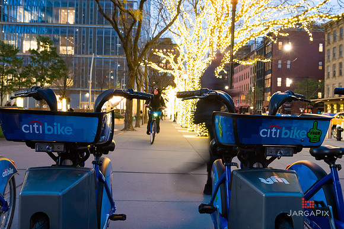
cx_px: 172
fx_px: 306
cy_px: 114
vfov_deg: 41.1
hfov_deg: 58.7
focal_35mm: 32
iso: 6400
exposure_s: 1/10
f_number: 16
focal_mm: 32
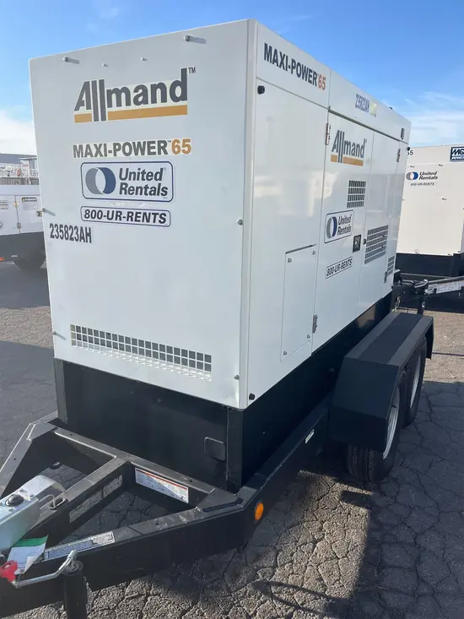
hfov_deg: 53.1
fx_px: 465
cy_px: 310
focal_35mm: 26
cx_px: 232
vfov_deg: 67.3
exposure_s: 1/2137
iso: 50
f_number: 1.6
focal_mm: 5.1
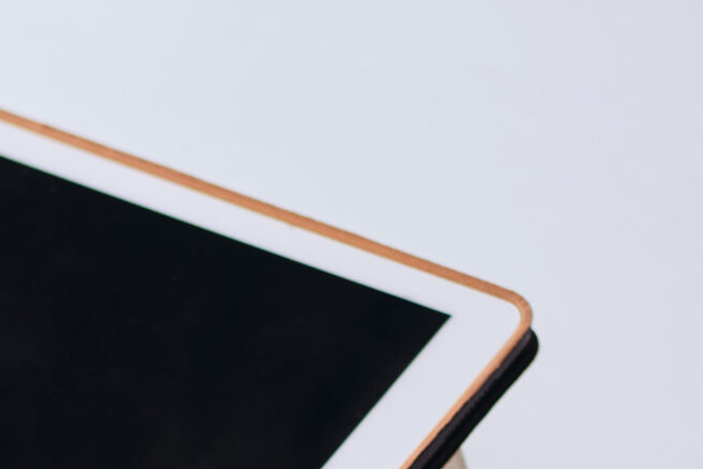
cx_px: 121
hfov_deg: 7.1
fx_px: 5682
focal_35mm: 291
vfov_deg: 4.7
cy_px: 800
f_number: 2
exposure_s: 1/250
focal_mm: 50
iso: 400
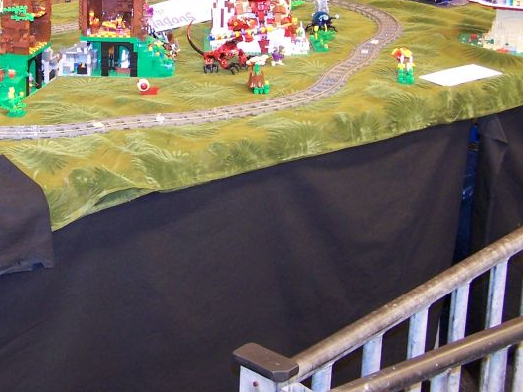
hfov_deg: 26.0
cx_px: 132
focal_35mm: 74
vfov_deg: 19.6
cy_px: 59
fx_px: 1118
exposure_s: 1/4
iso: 140
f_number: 2.8
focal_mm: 6.3
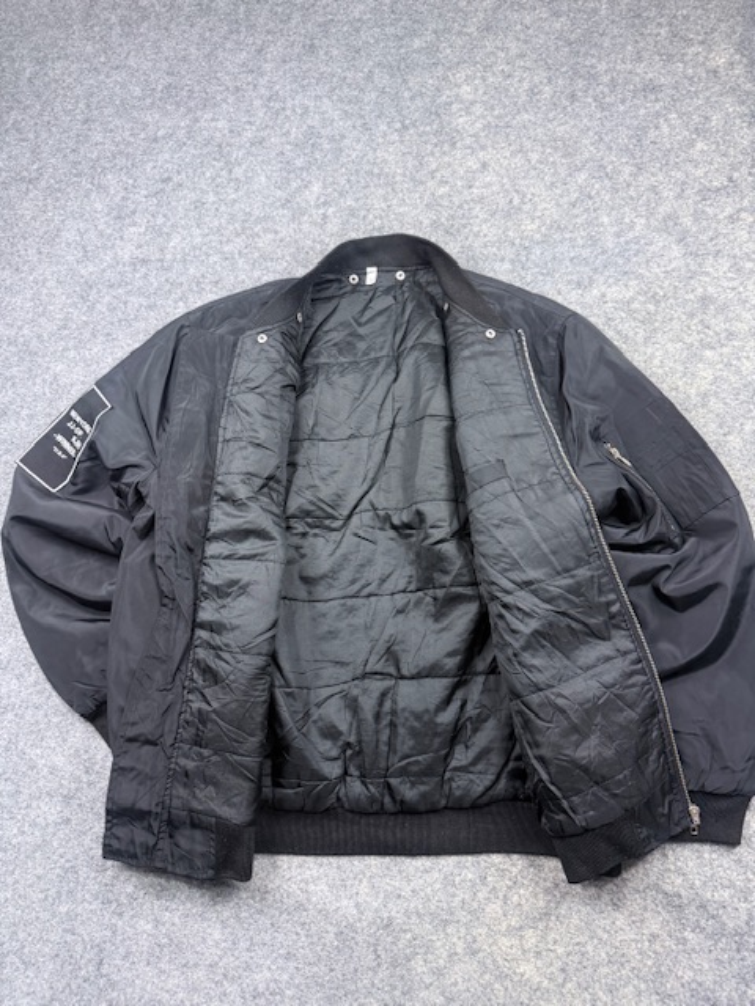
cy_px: 503
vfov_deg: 71.6
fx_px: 698
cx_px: 378
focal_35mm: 24
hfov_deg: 56.8
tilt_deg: -46.4
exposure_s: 1/100
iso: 250
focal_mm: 6.76
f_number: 1.78
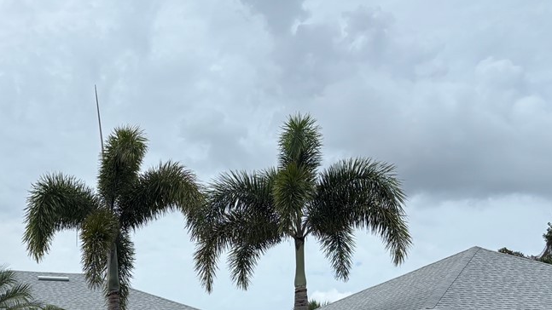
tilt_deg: +4.0
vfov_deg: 16.7
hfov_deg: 28.3
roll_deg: -1.4
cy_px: 345
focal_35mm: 70
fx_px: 1025
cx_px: -4
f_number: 1.6
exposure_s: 1/6711
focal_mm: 5.96
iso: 50
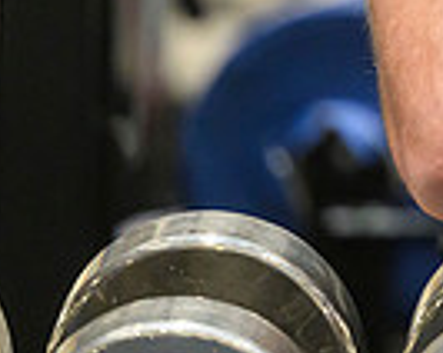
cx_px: 1045
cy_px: -356
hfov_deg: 2.7
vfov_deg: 2.2
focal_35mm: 716
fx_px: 9374
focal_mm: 150
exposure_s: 1/160
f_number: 3.5
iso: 4000
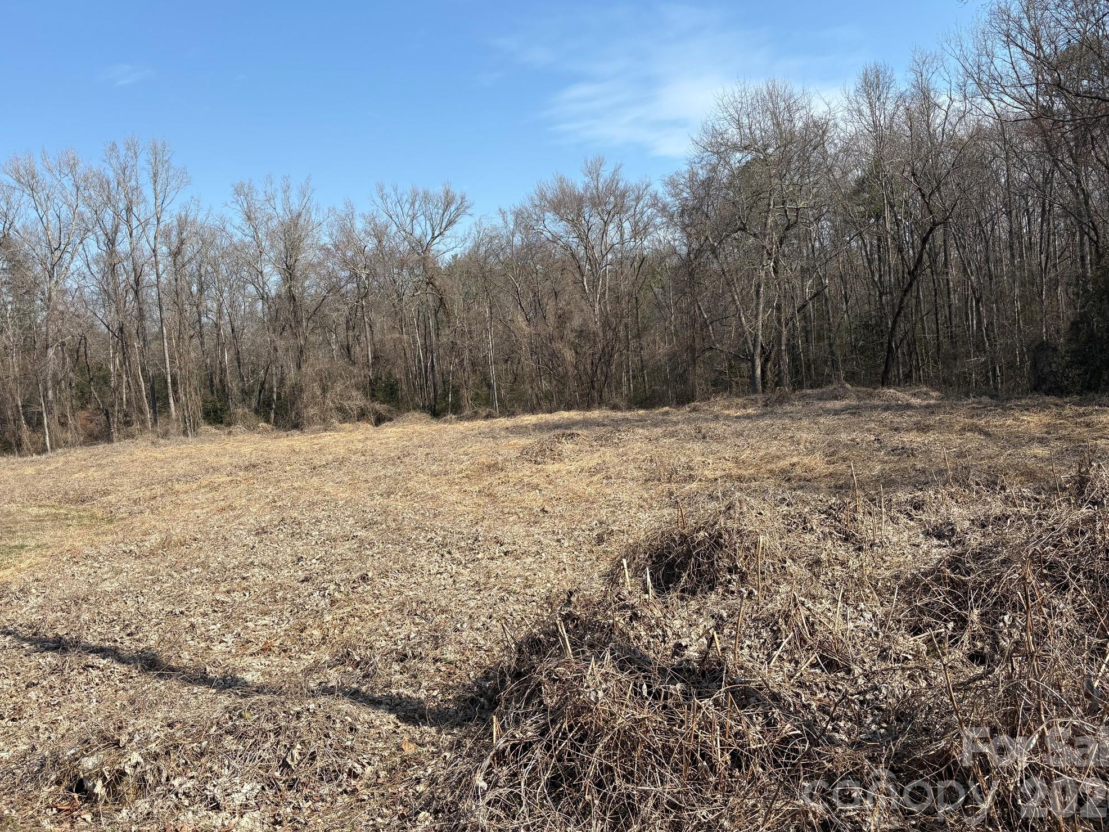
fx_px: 865
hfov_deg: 65.3
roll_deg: +1.2
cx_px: 566
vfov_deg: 51.3
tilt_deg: -1.7
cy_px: 406
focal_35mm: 27
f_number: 1.6
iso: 50
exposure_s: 1/2865
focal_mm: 5.96
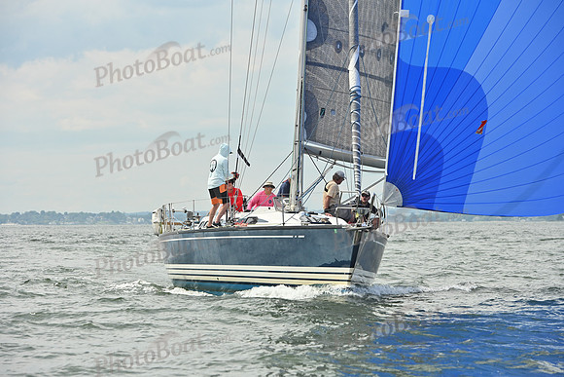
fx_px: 2350
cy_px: 188
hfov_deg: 13.7
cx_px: 282
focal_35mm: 150
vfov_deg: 9.2
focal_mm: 150
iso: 320
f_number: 9
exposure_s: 1/1600
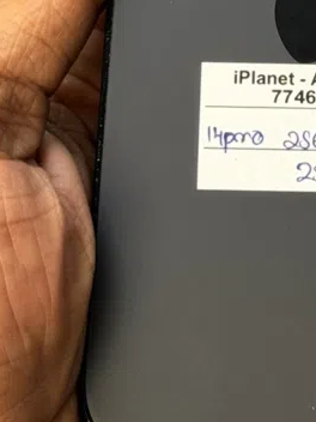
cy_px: -55
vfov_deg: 10.5
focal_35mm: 186
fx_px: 2264
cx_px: 304
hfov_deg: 8.0
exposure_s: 1/50
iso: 80
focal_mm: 6.76
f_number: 1.78
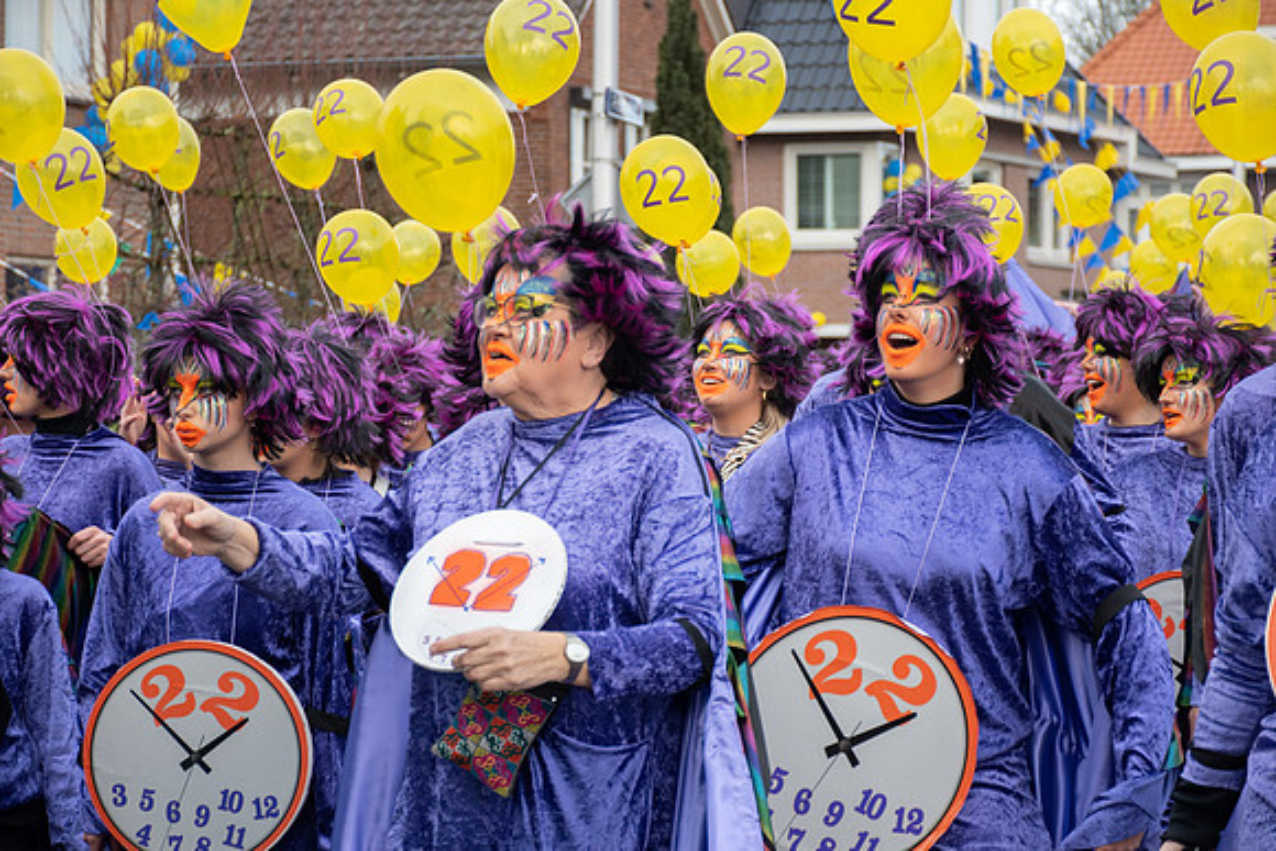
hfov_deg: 17.1
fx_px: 4254
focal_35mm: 120
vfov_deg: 11.4
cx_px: 638
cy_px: 426
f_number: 5.3
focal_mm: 80
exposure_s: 1/640
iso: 400
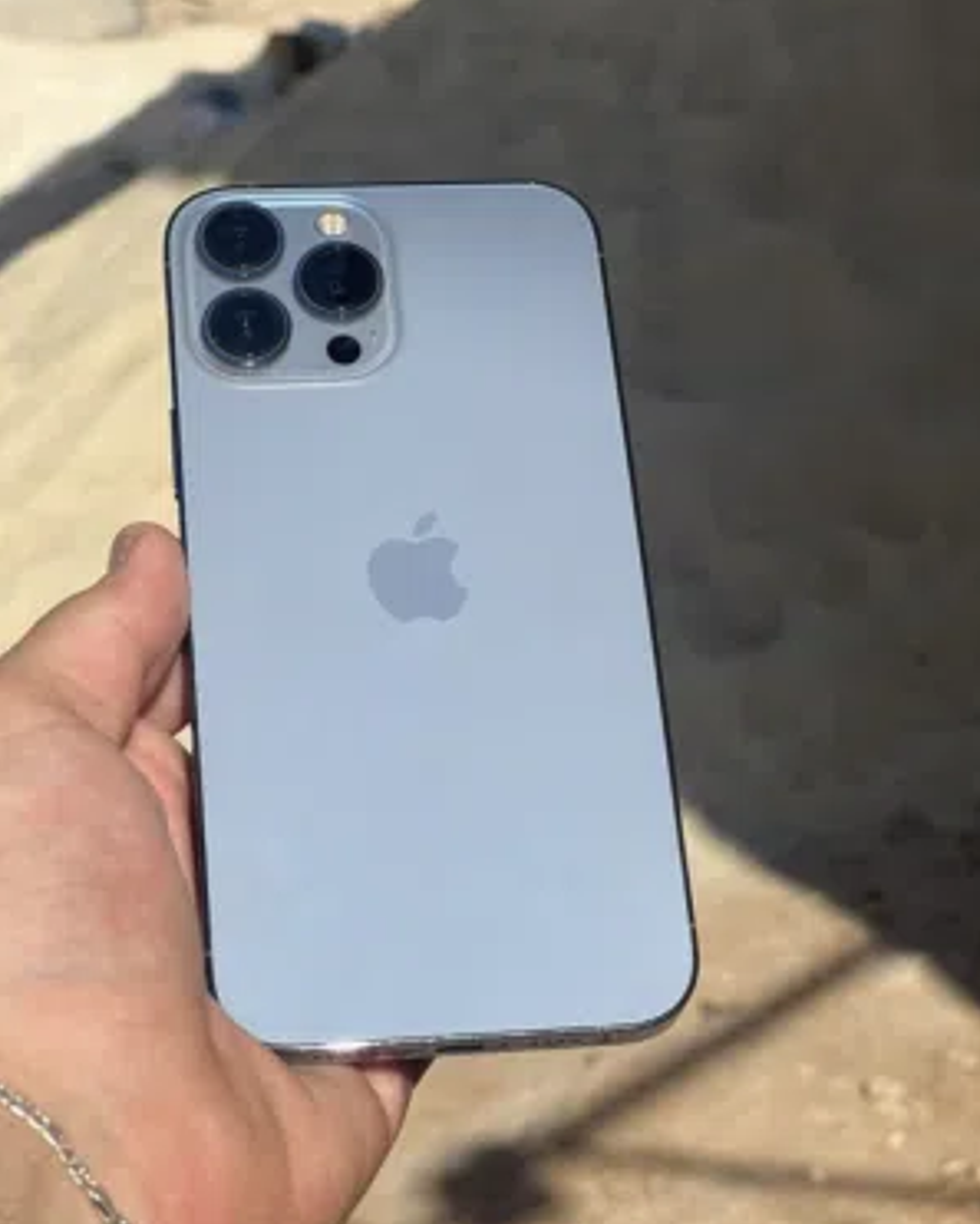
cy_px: 627
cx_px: 492
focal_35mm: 81
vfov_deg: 23.6
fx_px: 2935
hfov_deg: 19.0
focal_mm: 9
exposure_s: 1/1292
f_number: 2.8
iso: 32
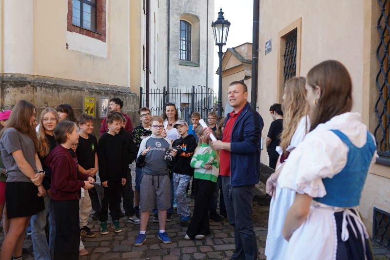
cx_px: 195
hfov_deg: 54.4
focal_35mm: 35
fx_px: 379
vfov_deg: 37.8
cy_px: 130
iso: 125
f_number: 4
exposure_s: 1/160
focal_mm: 35
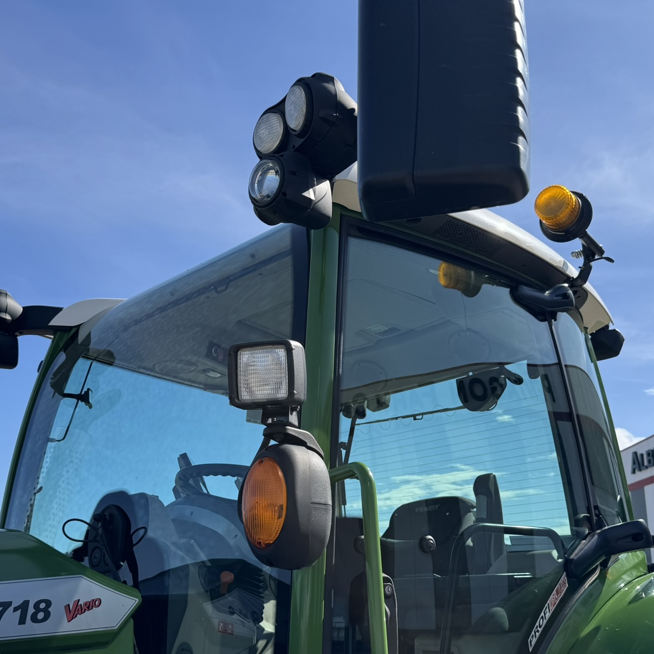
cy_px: 396
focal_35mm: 37
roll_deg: -0.8
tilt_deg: +15.5
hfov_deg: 44.9
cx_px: 310
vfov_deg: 44.7
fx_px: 791
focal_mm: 6.76
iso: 80
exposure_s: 1/4608
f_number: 1.78
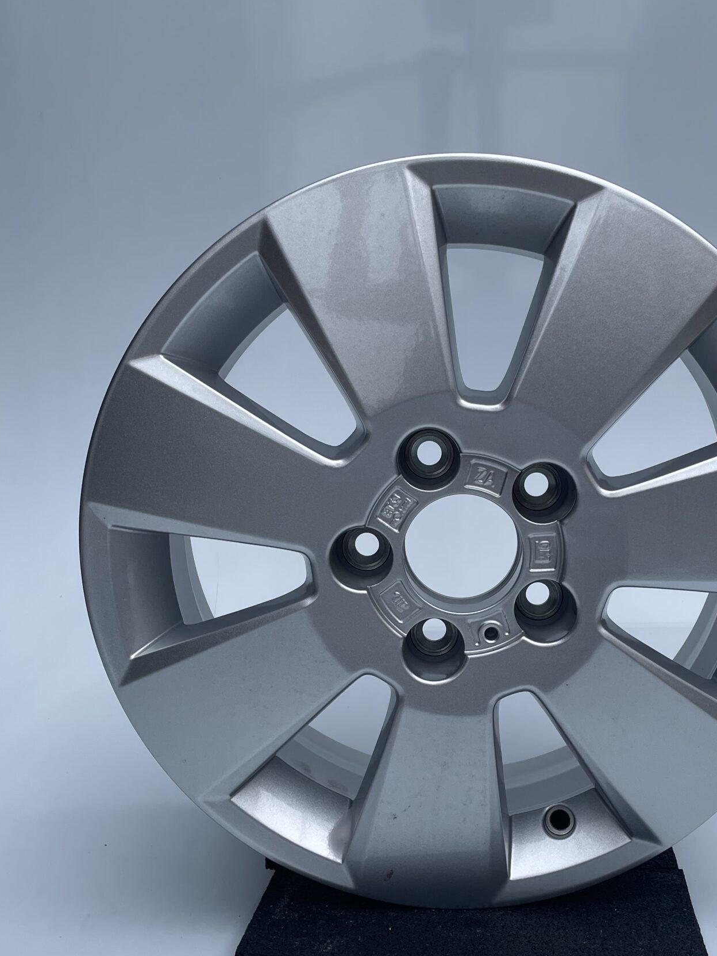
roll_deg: +0.8
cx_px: 442
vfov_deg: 46.5
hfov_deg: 35.8
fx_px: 1105
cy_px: 575
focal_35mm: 40
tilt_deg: -10.3
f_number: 1.6
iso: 32
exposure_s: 1/584
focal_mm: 4.2
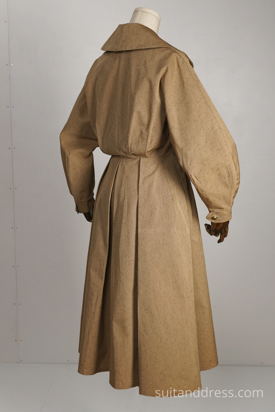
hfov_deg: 28.1
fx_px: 550
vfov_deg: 41.1
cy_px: 206
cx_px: 138
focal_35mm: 48
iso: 320
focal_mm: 32
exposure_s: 1/40
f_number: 7.1
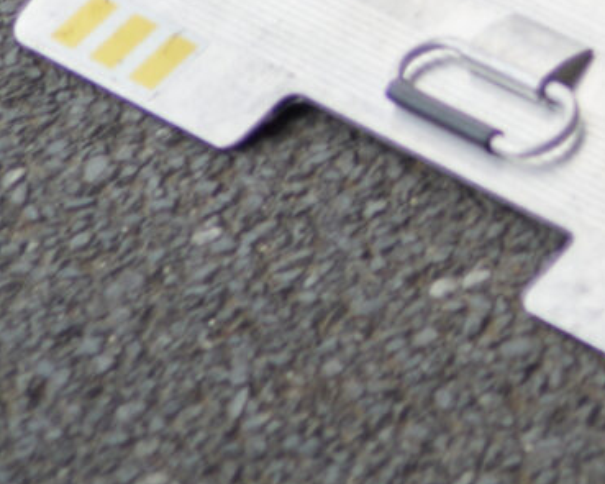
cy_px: -903
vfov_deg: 6.3
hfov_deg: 7.9
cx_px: 1454
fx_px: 4081
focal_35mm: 228
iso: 250
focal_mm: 35
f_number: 2
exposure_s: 1/2000
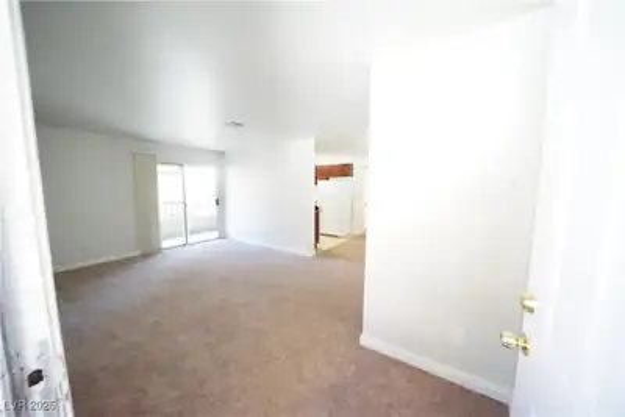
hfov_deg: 112.6
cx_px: 312
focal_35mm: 12
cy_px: 208
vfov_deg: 90.1
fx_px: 208
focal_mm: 12
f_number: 9
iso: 25600
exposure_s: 1/200
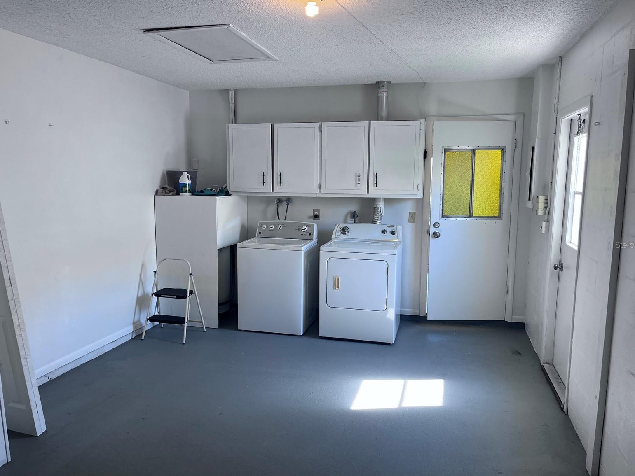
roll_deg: +0.1
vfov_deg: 51.4
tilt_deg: -7.9
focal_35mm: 27
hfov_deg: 65.3
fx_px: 495
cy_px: 245
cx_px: 325
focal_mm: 5.1
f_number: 1.6
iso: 64
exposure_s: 1/120
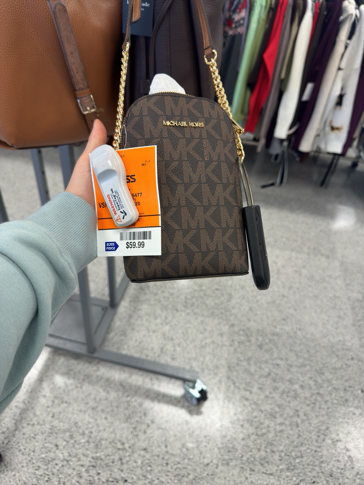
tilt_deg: -40.9
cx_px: 182
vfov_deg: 71.6
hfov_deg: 56.8
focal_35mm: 24
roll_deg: -7.2
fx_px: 336
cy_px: 242
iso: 80
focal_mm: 6.76
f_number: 1.78
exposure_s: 1/60
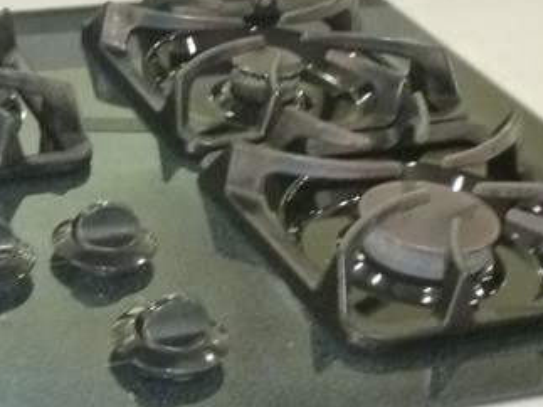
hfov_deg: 20.3
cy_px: 246
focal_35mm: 92
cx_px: -54
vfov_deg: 16.0
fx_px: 1443
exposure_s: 1/40
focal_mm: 5.2
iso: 400
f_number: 3.3
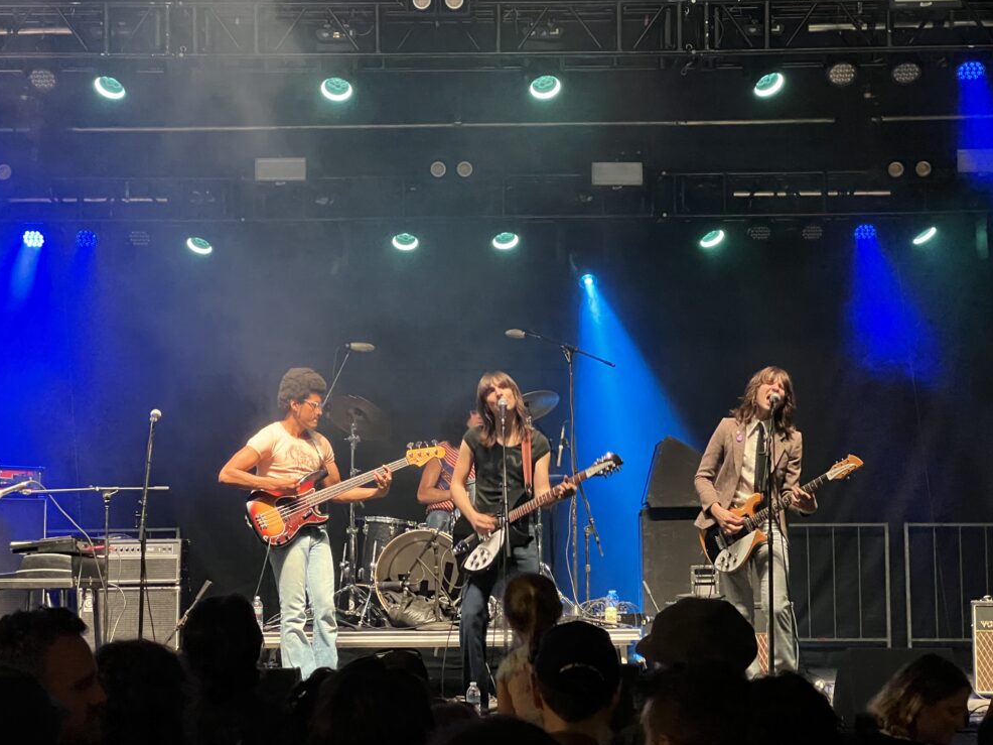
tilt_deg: +5.5
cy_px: 377
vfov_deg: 18.4
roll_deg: +1.2
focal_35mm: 80
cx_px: 511
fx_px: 2294
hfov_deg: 24.4
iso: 800
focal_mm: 9
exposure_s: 1/48
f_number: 2.8
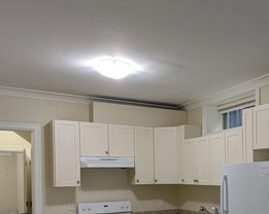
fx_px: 310
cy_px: 182
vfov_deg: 36.4
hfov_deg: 43.1
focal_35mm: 39
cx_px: 239
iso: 66
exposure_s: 1/60
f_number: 2.2
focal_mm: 1.95
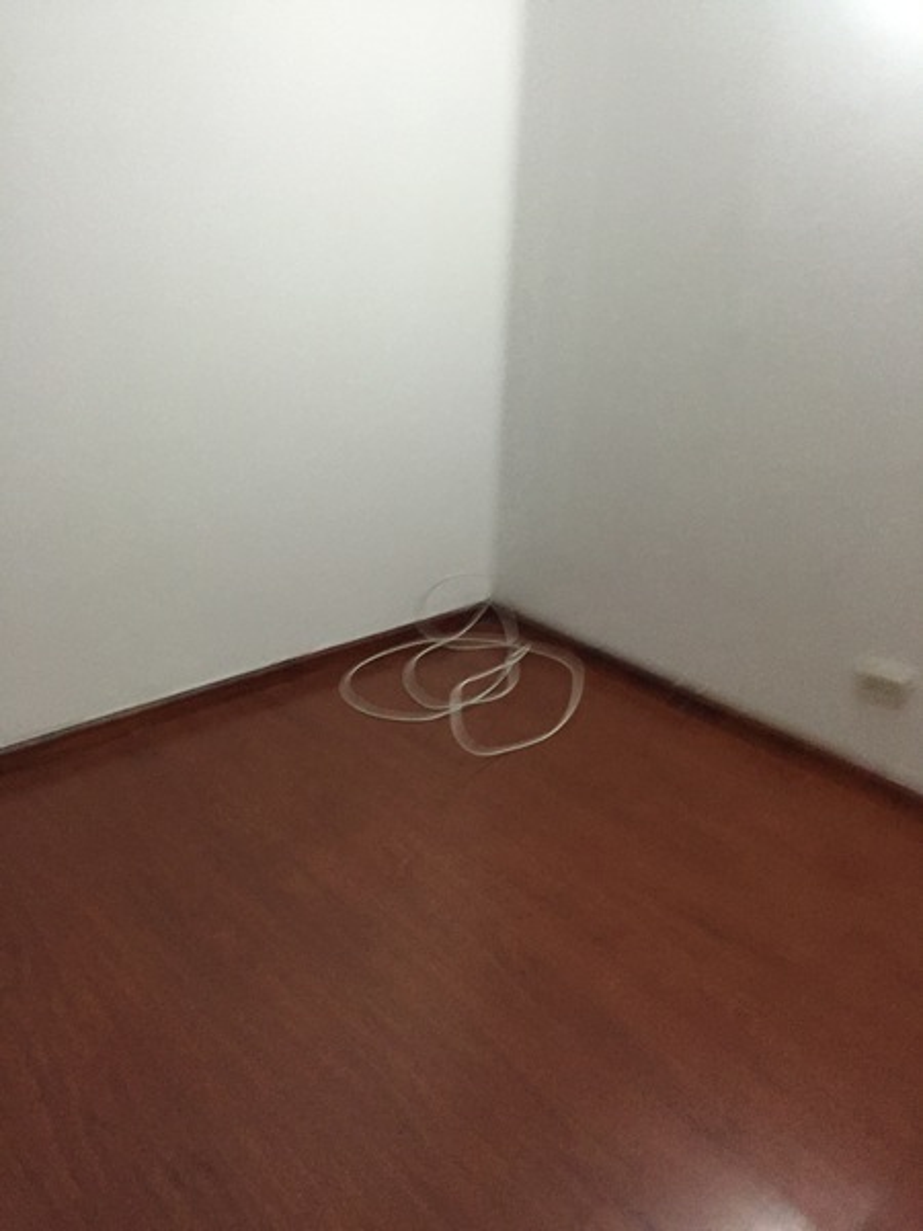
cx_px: 462
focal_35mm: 29
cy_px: 616
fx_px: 1031
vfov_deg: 61.7
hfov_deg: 48.2
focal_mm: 4.15
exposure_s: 1/20
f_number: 2.2
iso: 250
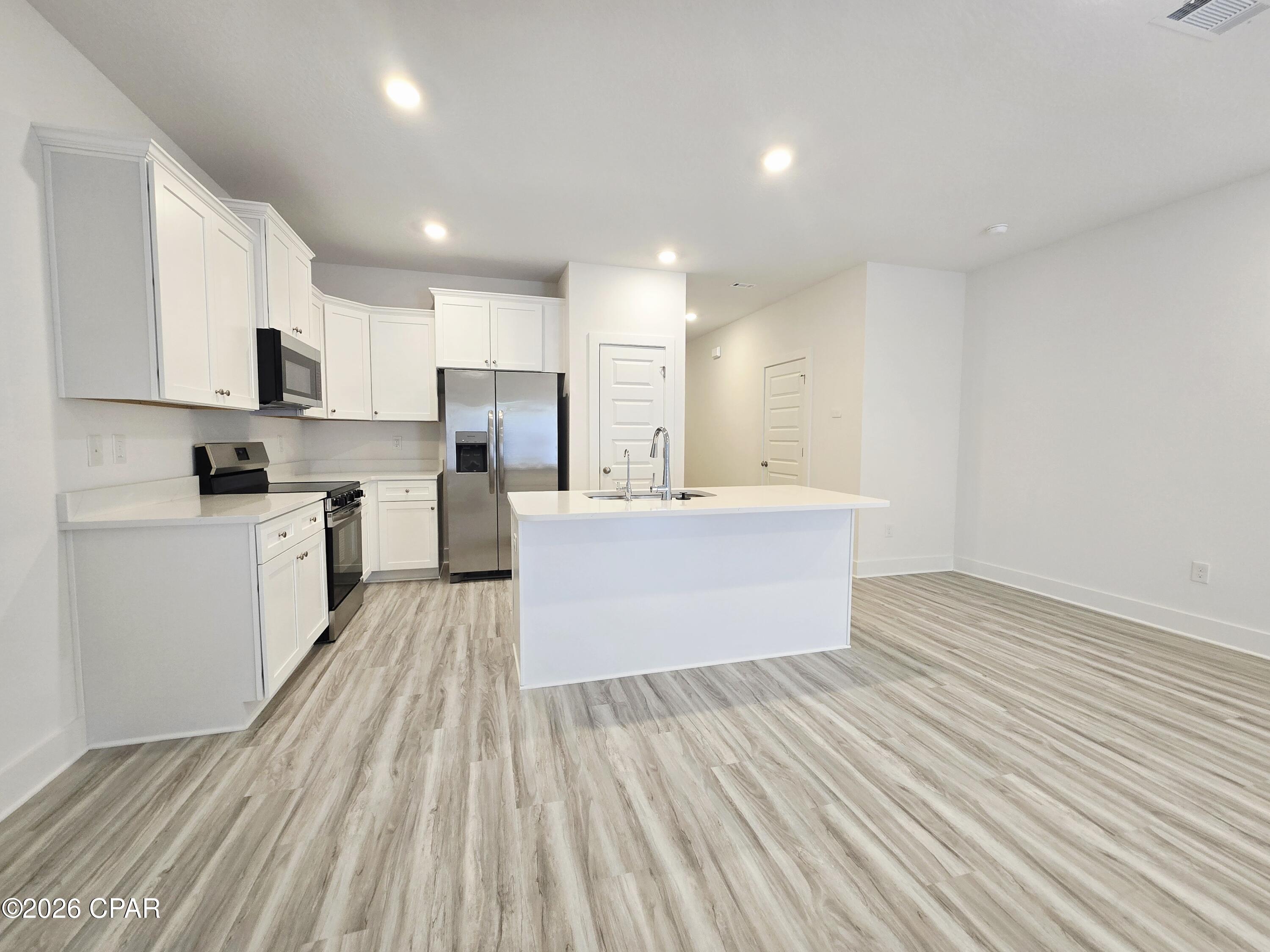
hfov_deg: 106.2
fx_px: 477
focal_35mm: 13
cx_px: 635
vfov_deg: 89.9
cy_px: 476
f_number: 2.2
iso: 100
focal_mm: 2.2
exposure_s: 1/60.2
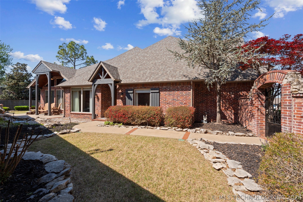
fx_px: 135
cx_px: 152
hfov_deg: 96.7
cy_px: 101
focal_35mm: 16
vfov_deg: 73.7
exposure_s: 1/640
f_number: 8
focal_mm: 16
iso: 200
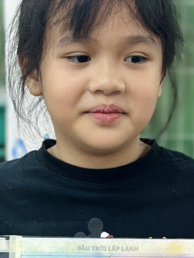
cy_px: 224
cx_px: 82
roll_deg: -1.3
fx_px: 1039
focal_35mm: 139
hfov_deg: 10.7
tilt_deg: -14.4
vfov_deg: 14.1
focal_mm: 6.86
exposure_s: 1/100
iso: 64
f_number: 1.78
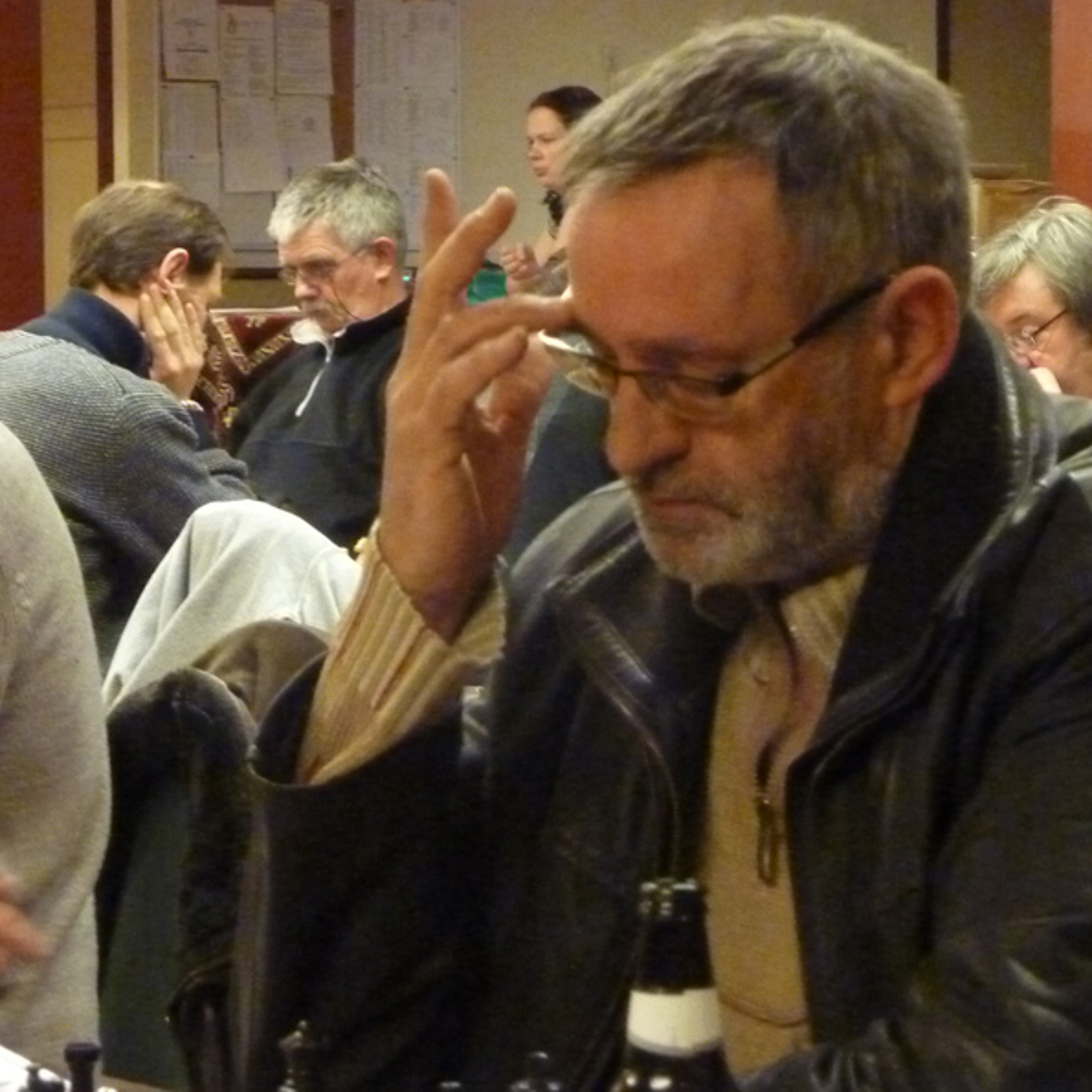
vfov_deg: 13.2
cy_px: 543
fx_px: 4711
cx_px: 582
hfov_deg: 13.2
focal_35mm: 132
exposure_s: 1/15
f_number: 4.4
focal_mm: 18.2
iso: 1600
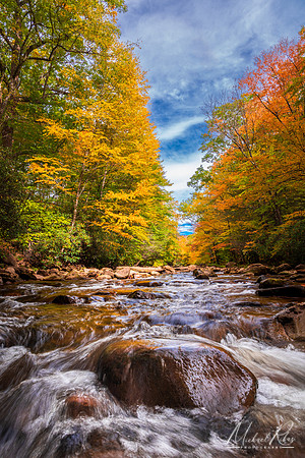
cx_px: 152
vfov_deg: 73.7
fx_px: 305
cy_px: 229
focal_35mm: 24
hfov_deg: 53.1
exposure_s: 1/10
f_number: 13
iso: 64
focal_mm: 24
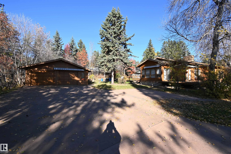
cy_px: 77
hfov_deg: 100.4
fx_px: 96
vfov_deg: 77.3
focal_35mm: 15
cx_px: 116
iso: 110
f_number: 5.6
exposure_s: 1/250
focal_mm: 10
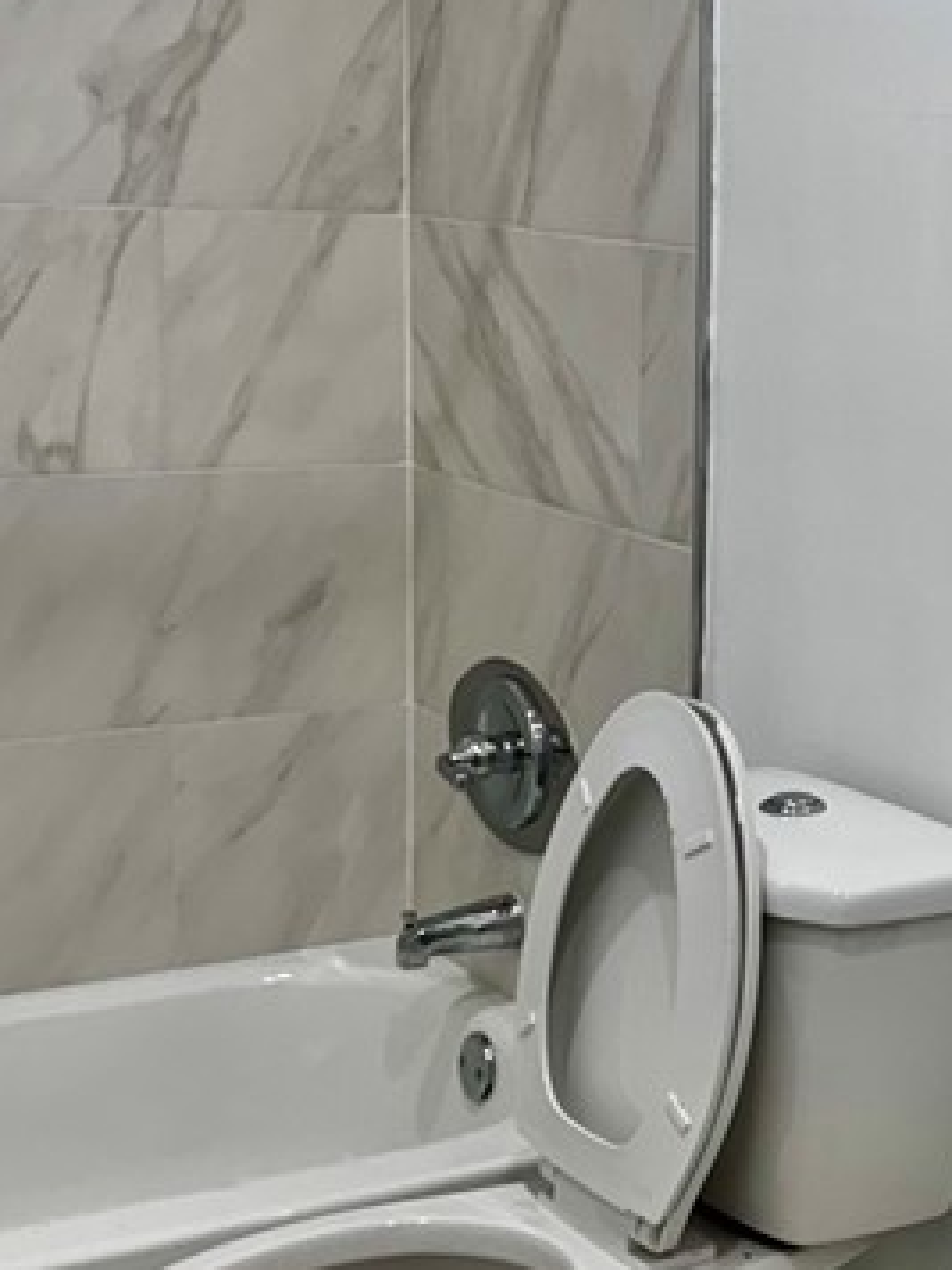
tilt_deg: -11.0
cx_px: 1077
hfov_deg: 20.2
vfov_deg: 28.2
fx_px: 2530
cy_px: 610
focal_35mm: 69
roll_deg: -2.4
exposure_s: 1/120
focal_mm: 6.76
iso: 80
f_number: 1.78
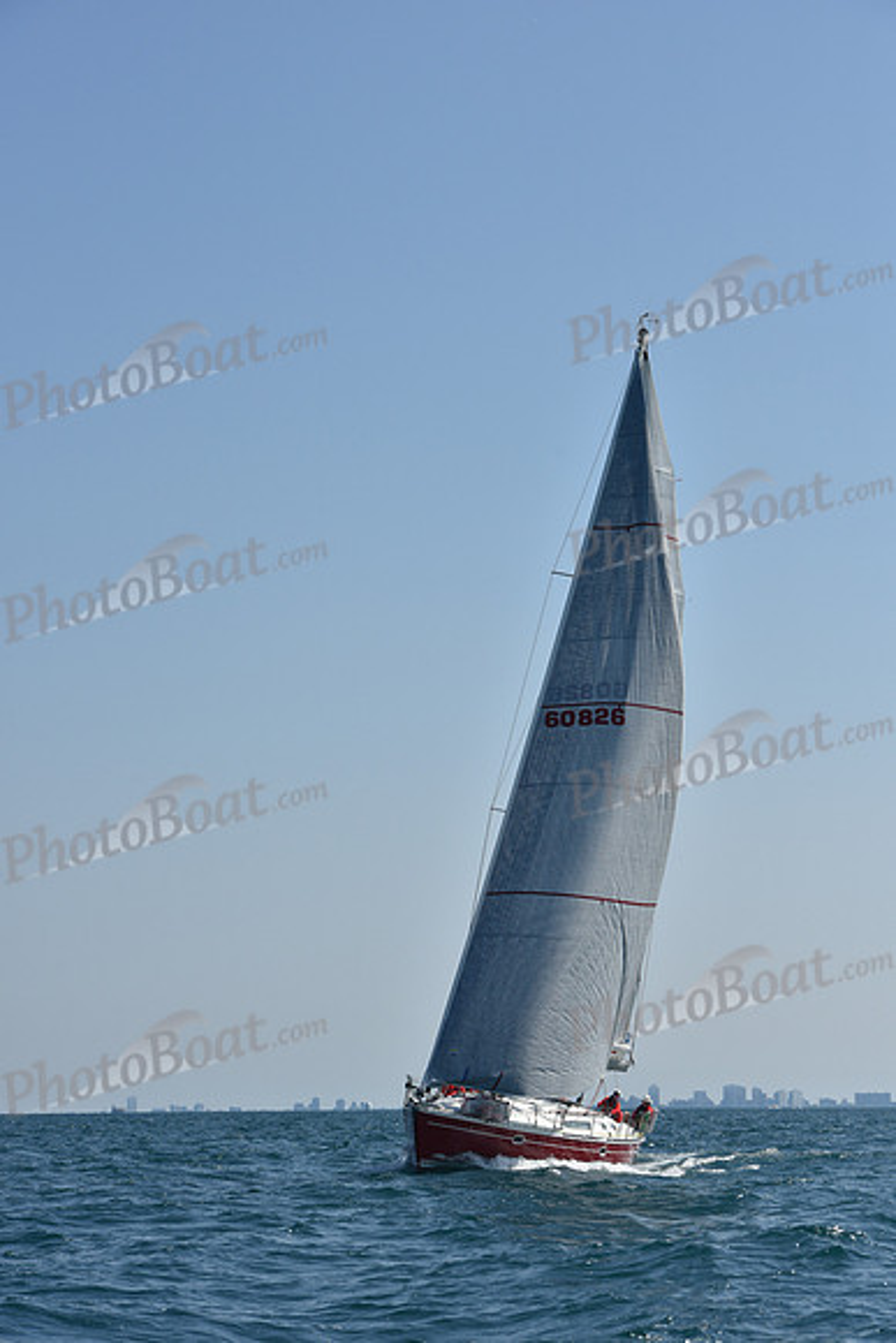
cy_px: 672
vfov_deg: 20.8
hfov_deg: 14.0
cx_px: 448
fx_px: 3656
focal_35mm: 98
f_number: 8
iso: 250
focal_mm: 98
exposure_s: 1/1600
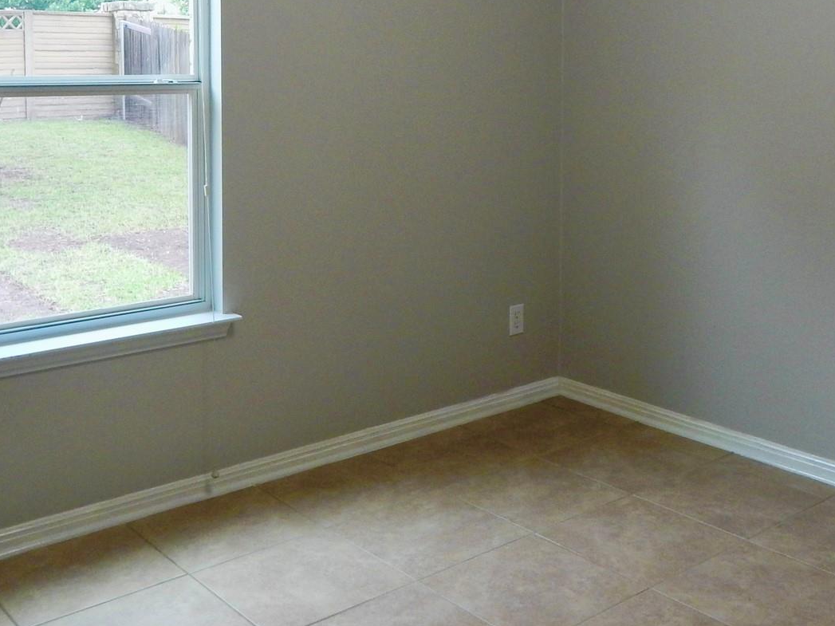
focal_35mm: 45
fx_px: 1085
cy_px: 131
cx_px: 482
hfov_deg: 42.0
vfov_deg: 31.4
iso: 160
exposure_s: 1/30
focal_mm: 4
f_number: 3
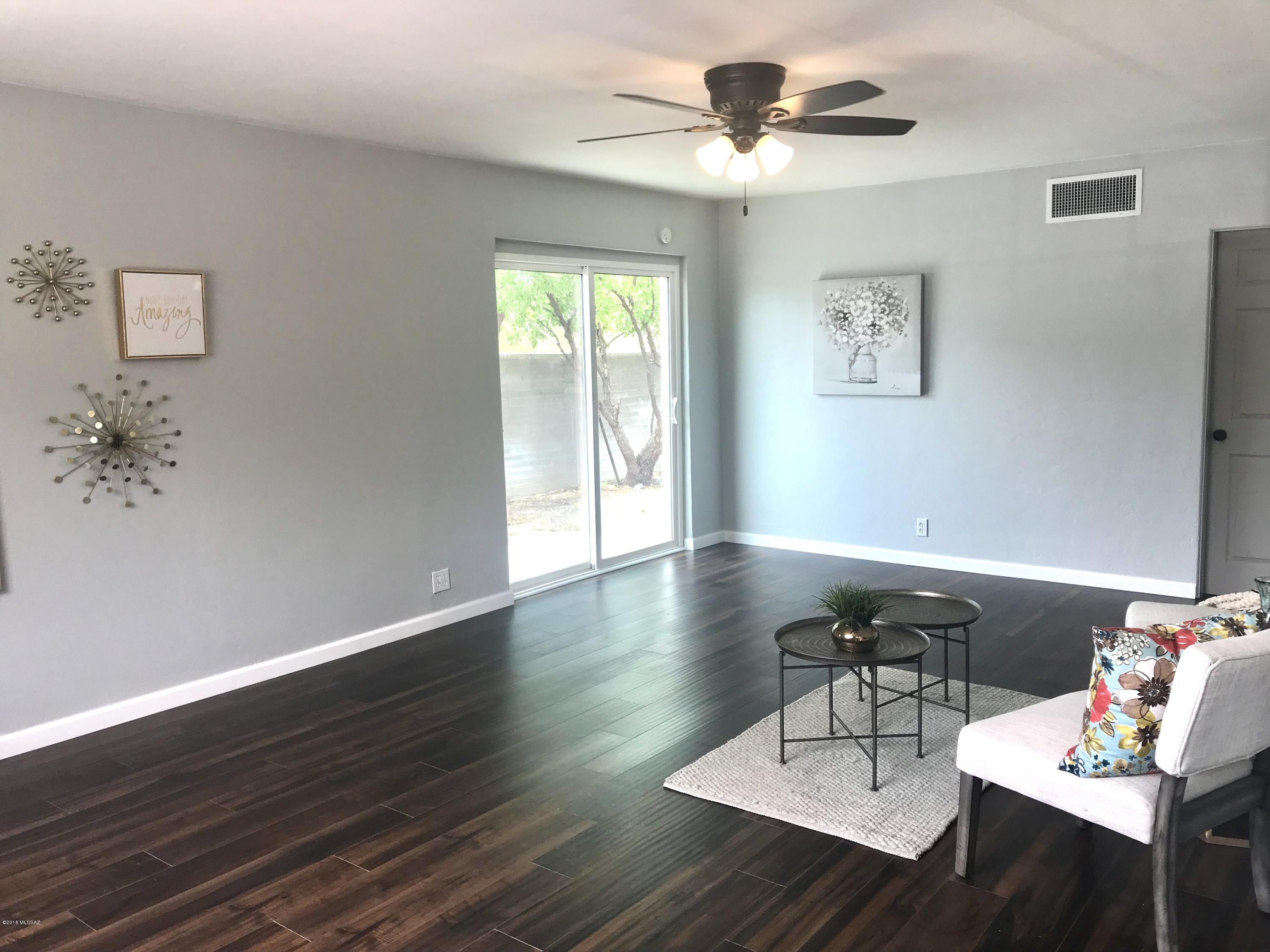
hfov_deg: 63.4
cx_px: 635
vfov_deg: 49.7
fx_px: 1027
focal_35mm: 28
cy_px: 476
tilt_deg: -6.6
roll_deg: +1.4
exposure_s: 1/120
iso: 20
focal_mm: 3.99
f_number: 1.8
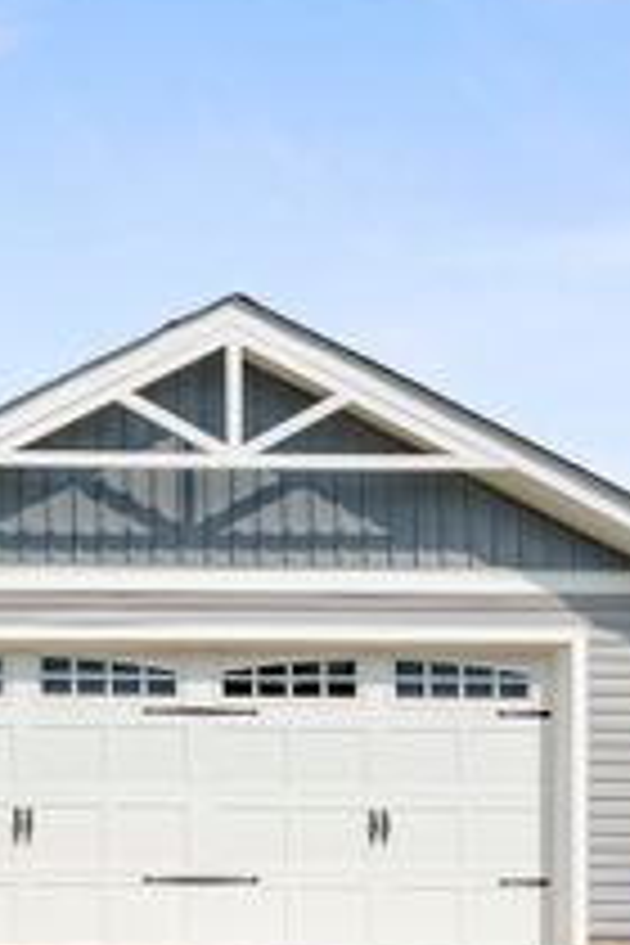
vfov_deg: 47.9
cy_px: 682
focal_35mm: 39
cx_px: -261
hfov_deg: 26.7
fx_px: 1029
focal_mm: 11
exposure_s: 1/1250
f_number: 7.1
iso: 250
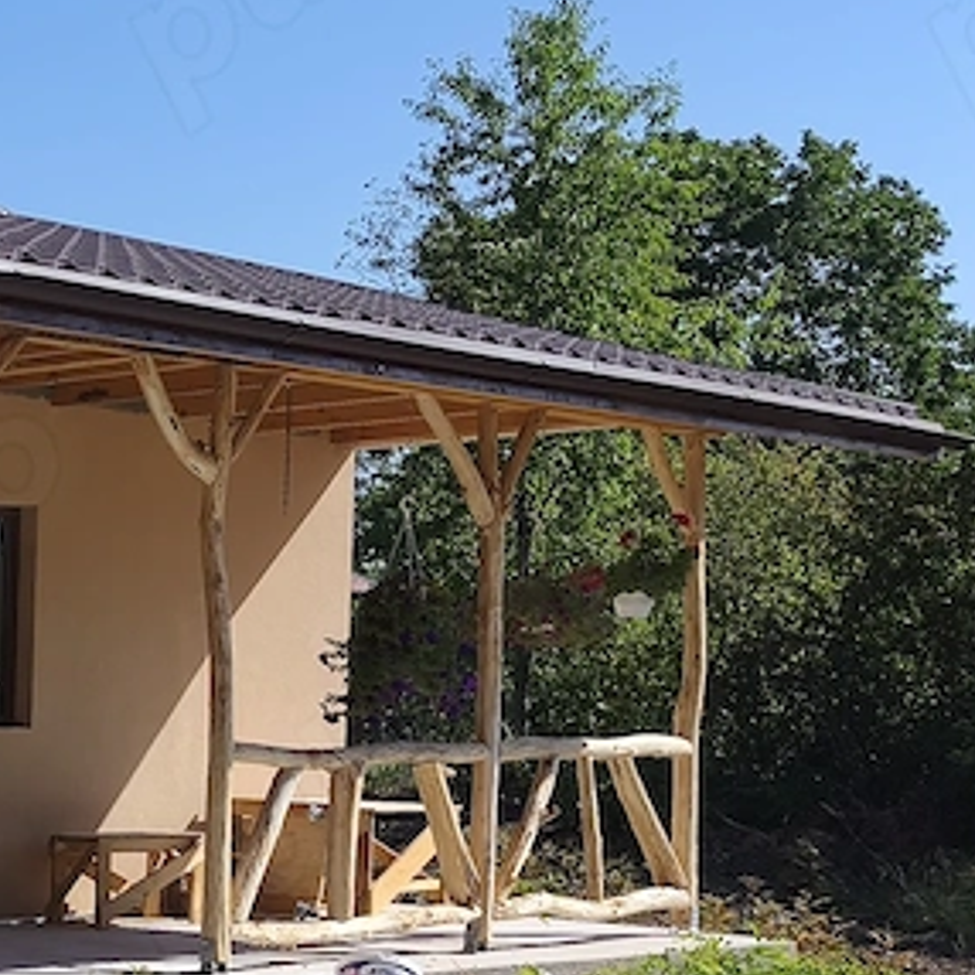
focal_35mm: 71
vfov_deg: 24.0
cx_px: -706
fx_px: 2263
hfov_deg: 19.3
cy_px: 747
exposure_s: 1/904
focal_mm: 6.18
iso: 50
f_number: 1.65
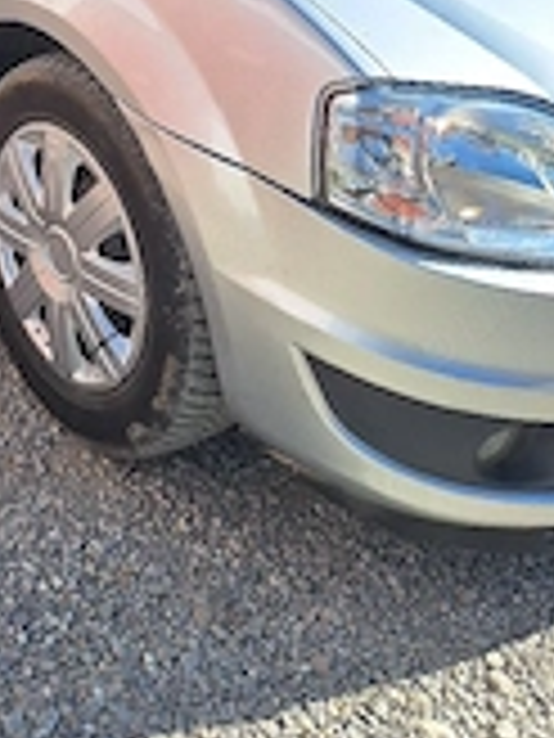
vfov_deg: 31.2
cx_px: -50
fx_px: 1195
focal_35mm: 56
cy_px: -36
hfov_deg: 24.4
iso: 40
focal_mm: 5.54
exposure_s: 1/2500
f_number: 1.8
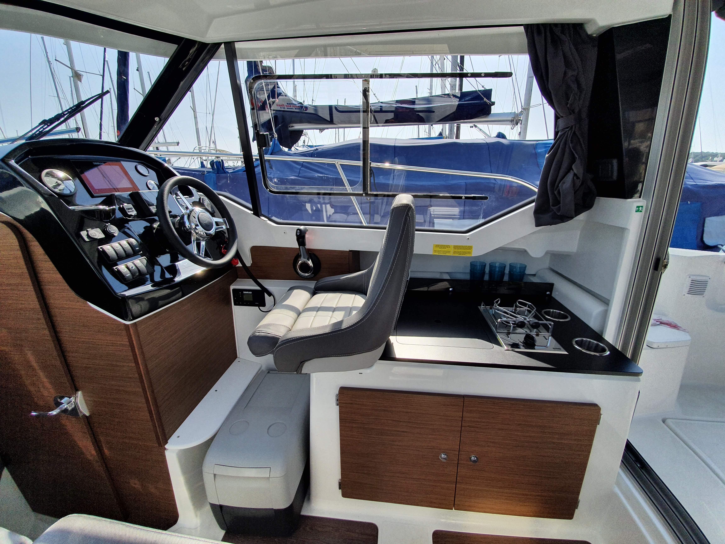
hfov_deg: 106.2
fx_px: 272
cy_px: 272
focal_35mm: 13
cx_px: 362
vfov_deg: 89.9
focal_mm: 1.8
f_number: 2.2
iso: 50
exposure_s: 1/1010
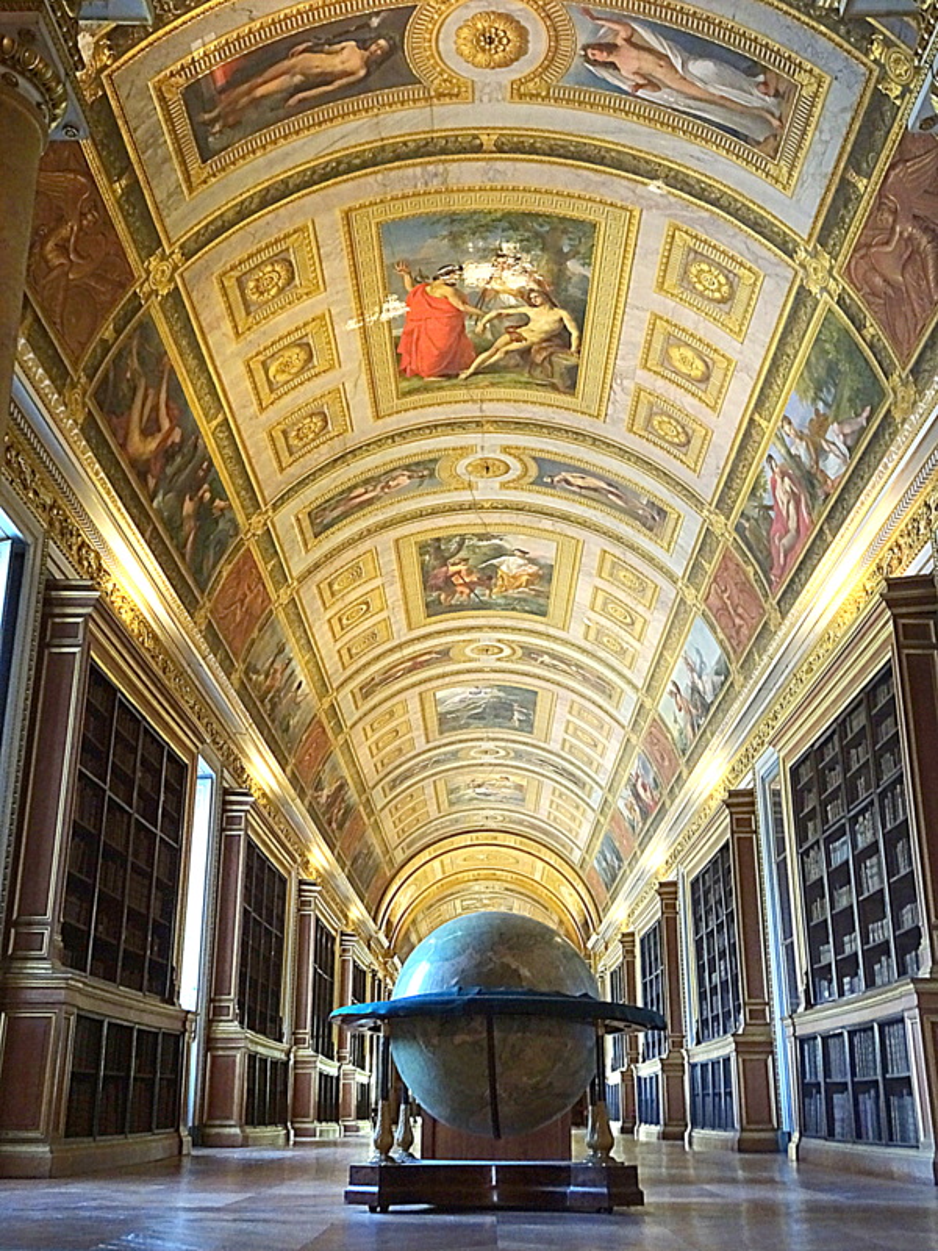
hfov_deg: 41.8
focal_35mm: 34
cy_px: 626
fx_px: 1228
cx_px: 469
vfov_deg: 54.0
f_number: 4
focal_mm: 5.79
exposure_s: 1/13
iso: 800
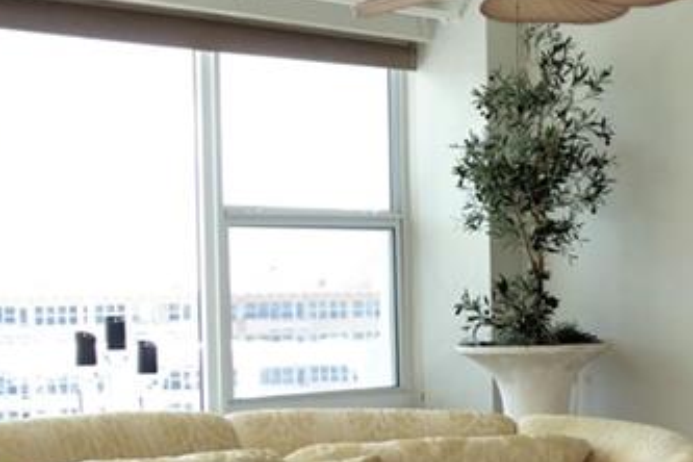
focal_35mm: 86
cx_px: 766
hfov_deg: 22.3
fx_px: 1655
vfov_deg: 15.9
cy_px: 300
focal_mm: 10.4
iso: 125
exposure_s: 1/100
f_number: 2.8
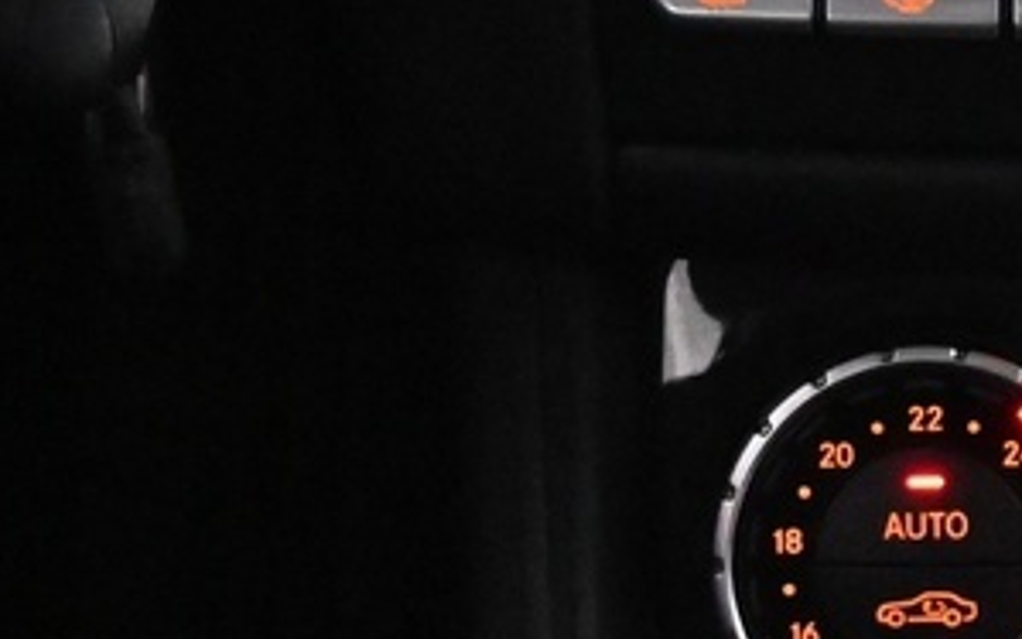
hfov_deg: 9.3
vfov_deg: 5.8
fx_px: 6105
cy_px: -892
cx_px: 1497
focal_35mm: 219
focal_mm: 26.5
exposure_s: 1/50
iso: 6400
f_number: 4.5
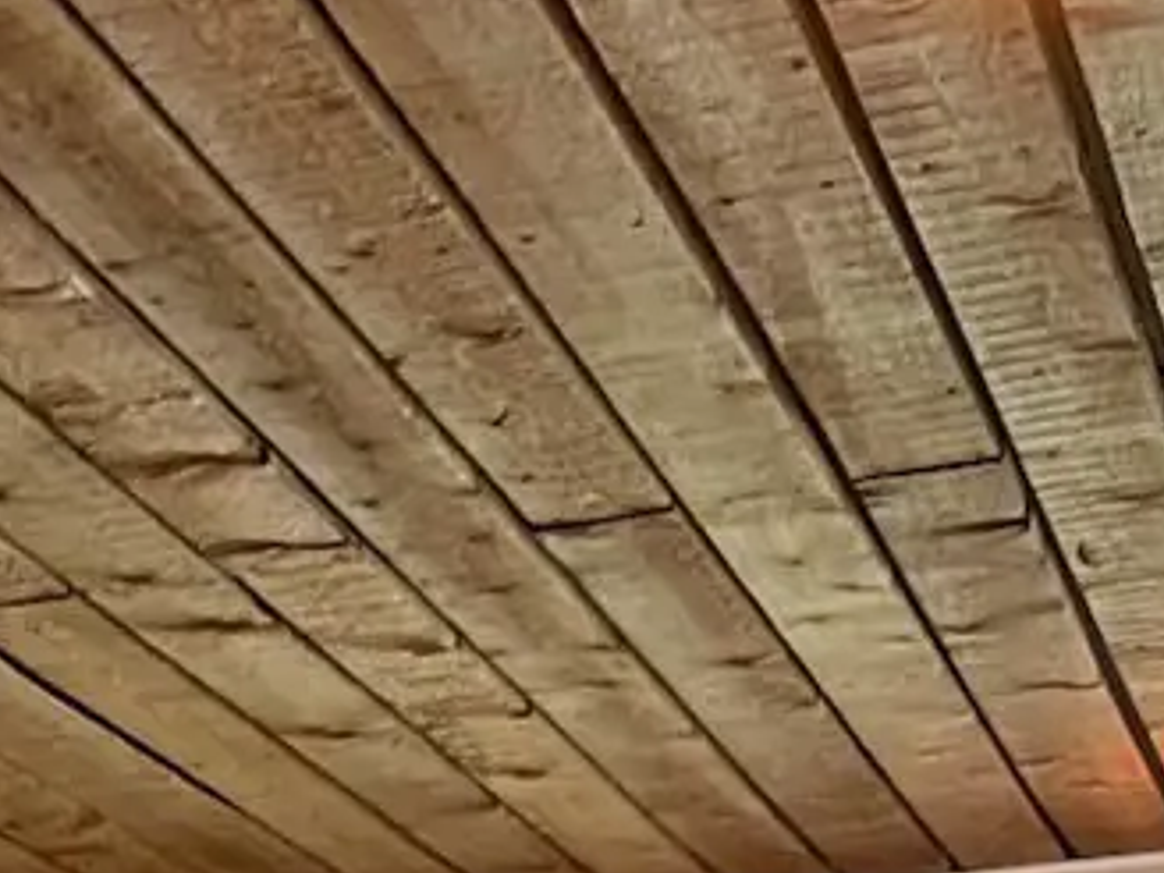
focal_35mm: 152
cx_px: -1310
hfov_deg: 11.5
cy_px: 2395
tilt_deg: -7.3
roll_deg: +1.1
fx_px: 5111
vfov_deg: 8.5
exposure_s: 1/60
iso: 200
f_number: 1.5
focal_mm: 5.7
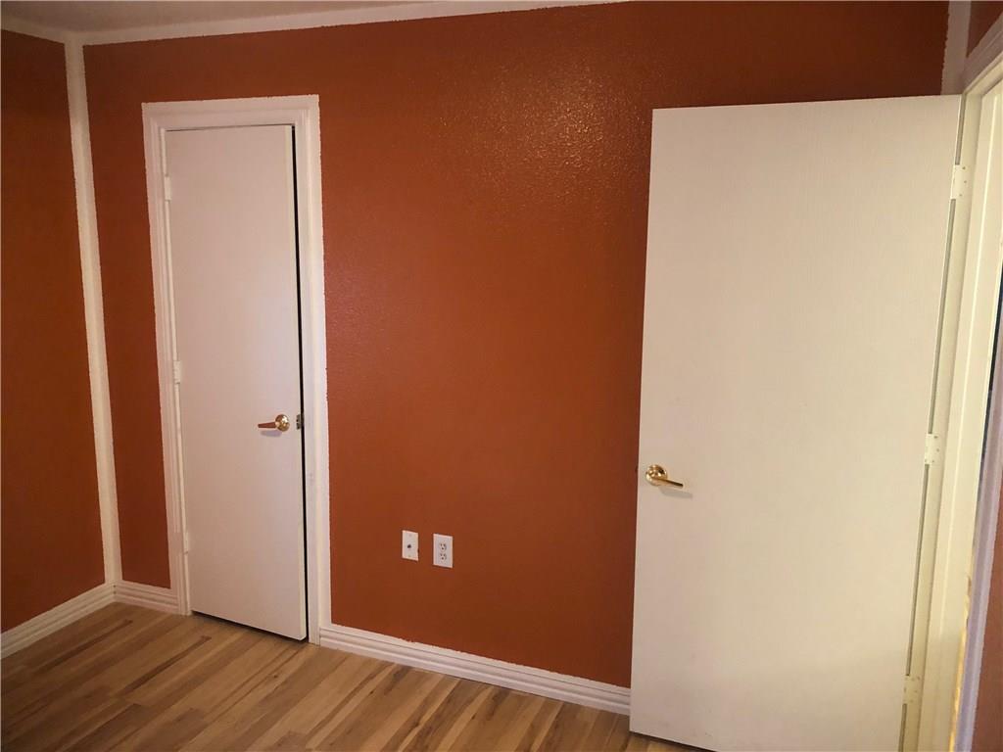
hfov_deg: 63.4
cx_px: 502
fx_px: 811
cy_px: 376
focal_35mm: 28
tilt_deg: -10.0
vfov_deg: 49.7
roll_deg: +0.0
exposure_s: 1/5
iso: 80
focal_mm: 4
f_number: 1.8
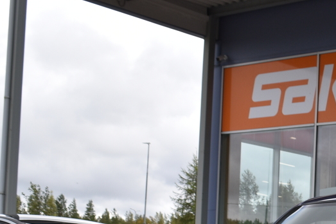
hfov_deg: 20.5
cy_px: 271
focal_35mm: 93
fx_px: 867
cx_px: 399
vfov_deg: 14.2
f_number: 6.7
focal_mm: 20
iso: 200
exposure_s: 1/350
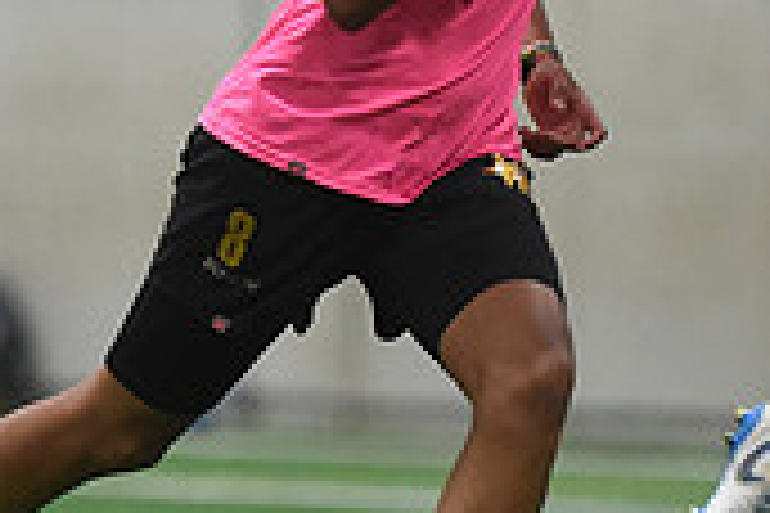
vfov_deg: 2.5
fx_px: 11592
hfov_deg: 3.8
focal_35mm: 542
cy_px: 164
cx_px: 342
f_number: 2.8
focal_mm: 160
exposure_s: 1/500
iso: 10000
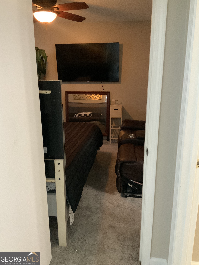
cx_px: 100
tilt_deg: -14.4
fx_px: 222
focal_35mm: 29
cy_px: 132
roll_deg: +0.8
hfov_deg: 48.2
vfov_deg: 61.7
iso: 250
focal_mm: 3
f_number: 1.8
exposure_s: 1/30
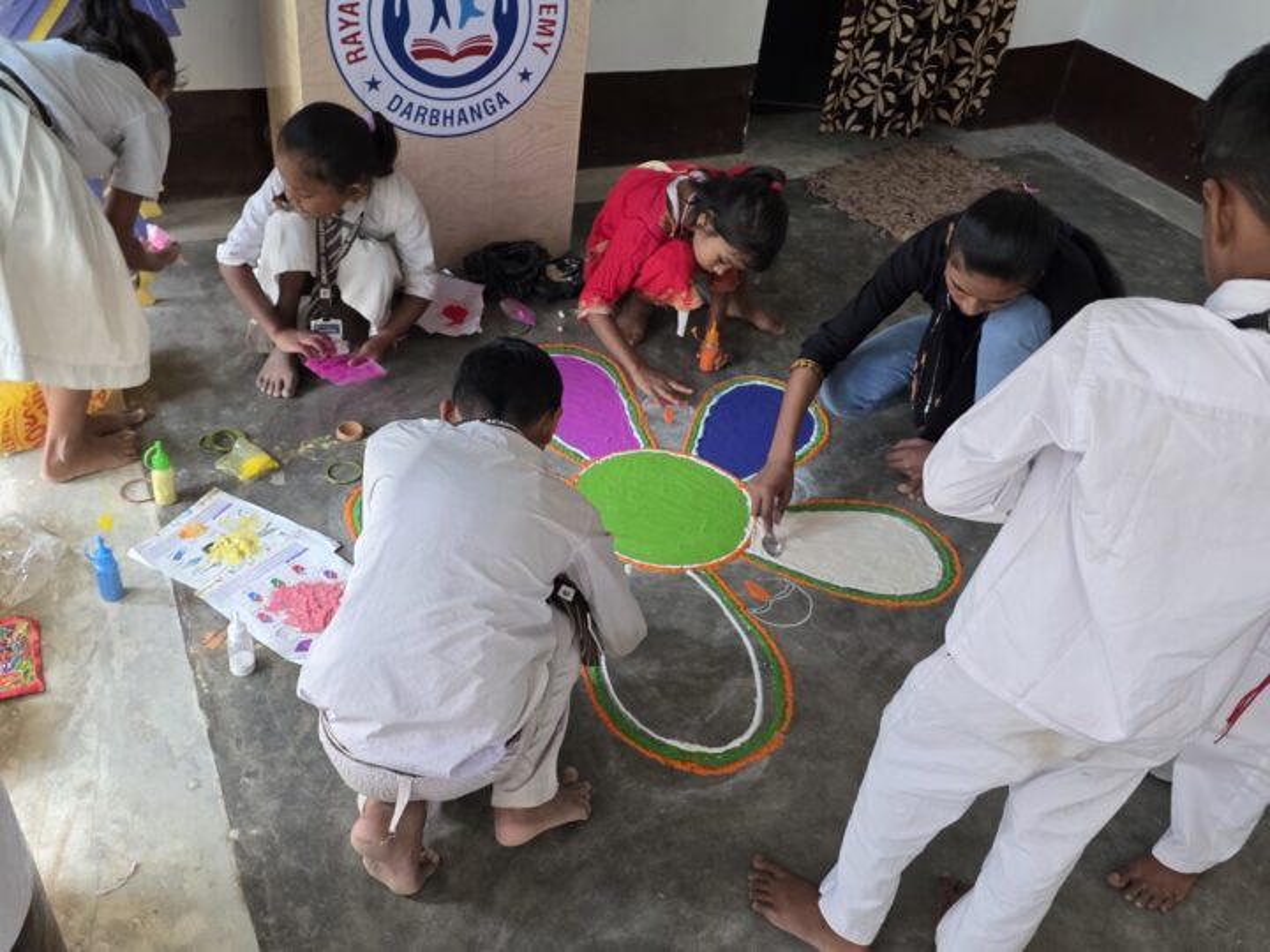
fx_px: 844
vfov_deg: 58.9
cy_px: 476
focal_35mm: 23
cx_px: 635
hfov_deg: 73.9
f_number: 1.7
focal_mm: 6.3
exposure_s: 1/100
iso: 320
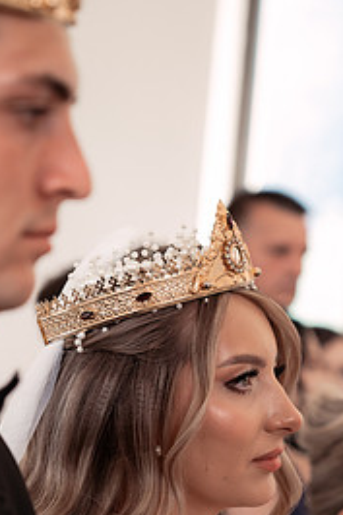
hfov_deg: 10.8
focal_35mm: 127
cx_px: 123
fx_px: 1817
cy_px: 339
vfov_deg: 16.1
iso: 1600
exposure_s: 1/250
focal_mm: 75
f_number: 3.2
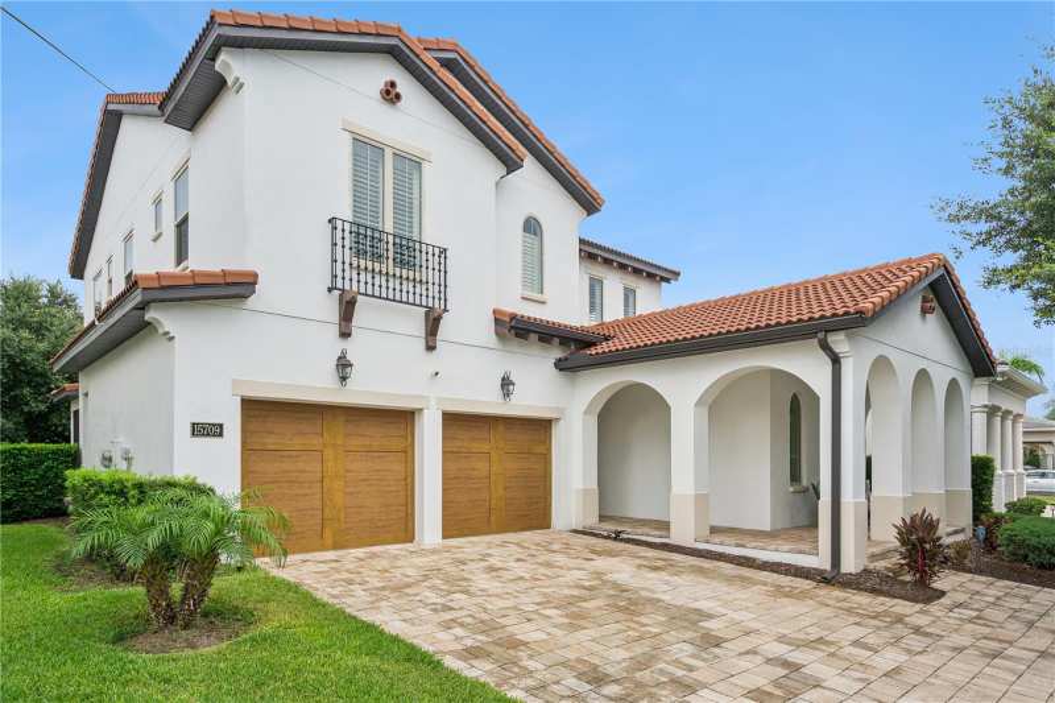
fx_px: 586
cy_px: 352
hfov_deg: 84.0
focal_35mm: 20
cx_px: 528
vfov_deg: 61.9
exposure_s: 1/400
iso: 400
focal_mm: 20
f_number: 9
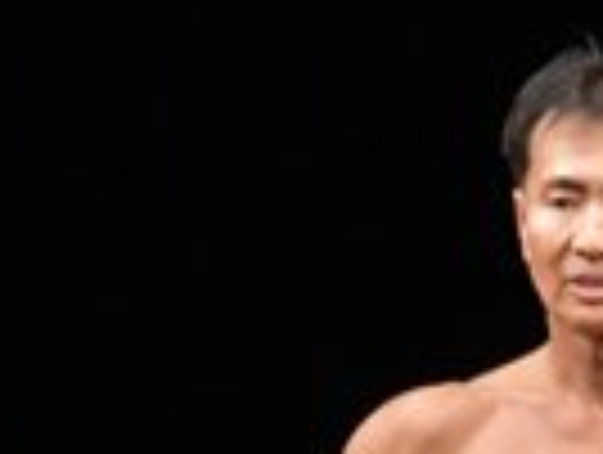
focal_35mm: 1414
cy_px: 930
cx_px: 38
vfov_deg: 1.1
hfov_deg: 1.4
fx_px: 24676
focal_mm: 170
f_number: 5.6
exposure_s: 1/400
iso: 3200
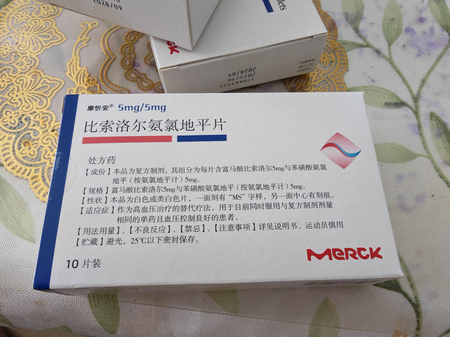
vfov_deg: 56.8
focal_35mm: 24
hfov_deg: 71.6
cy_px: 168
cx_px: 225
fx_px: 312
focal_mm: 1.82
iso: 800
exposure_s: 1/10
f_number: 2
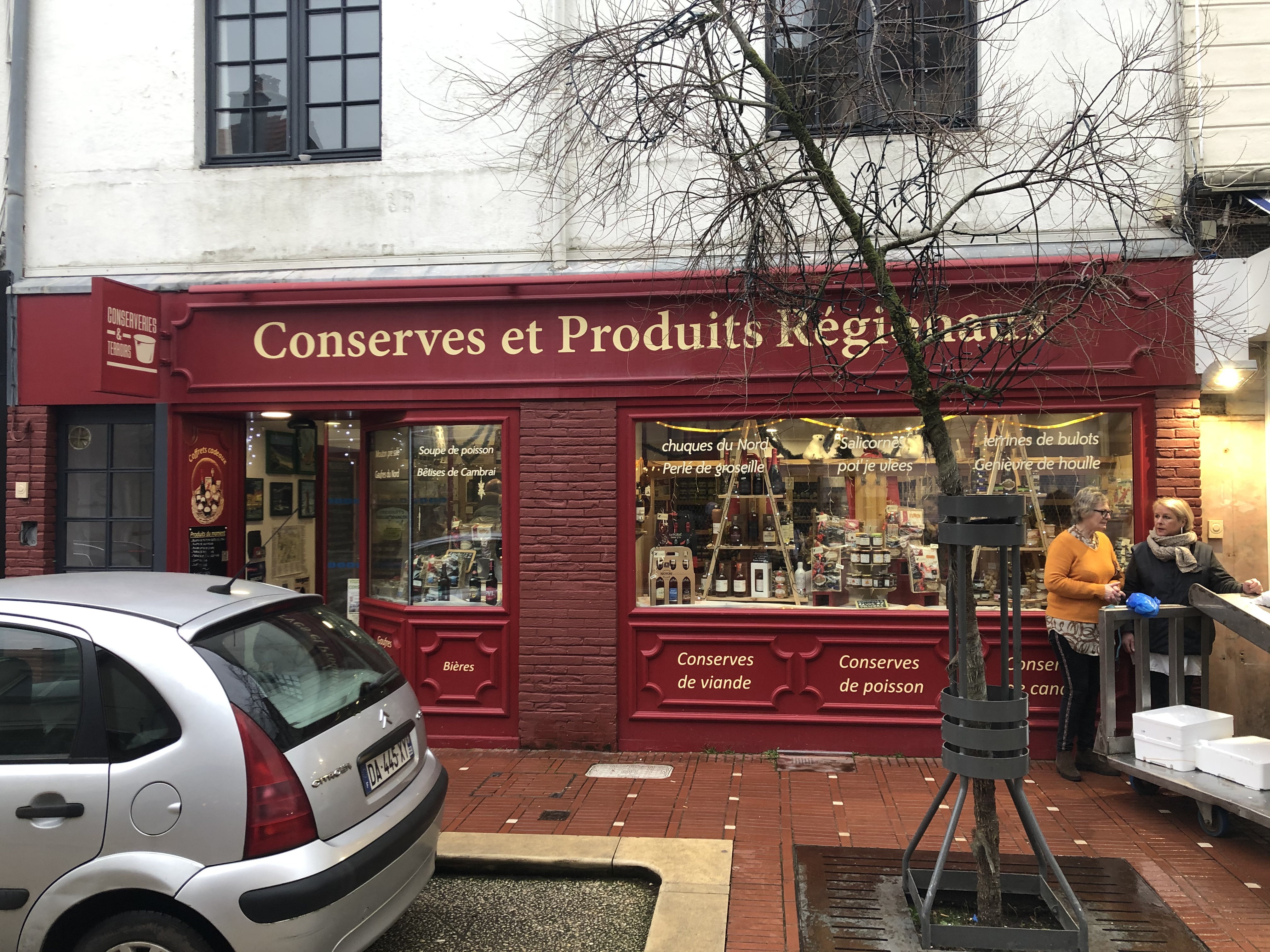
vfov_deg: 49.7
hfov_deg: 63.4
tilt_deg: +1.0
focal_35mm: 28
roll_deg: +0.7
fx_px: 1027
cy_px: 476
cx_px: 635
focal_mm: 4
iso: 32
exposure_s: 1/50
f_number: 1.8
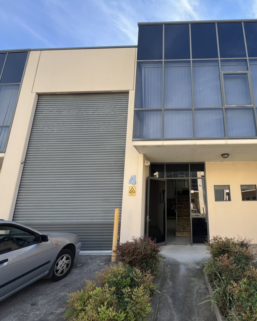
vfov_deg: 89.6
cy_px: 160
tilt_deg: +14.4
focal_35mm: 17
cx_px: 175
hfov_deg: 74.1
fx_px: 162
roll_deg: +0.9
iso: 32
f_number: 1.8
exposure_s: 1/352
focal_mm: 1.57
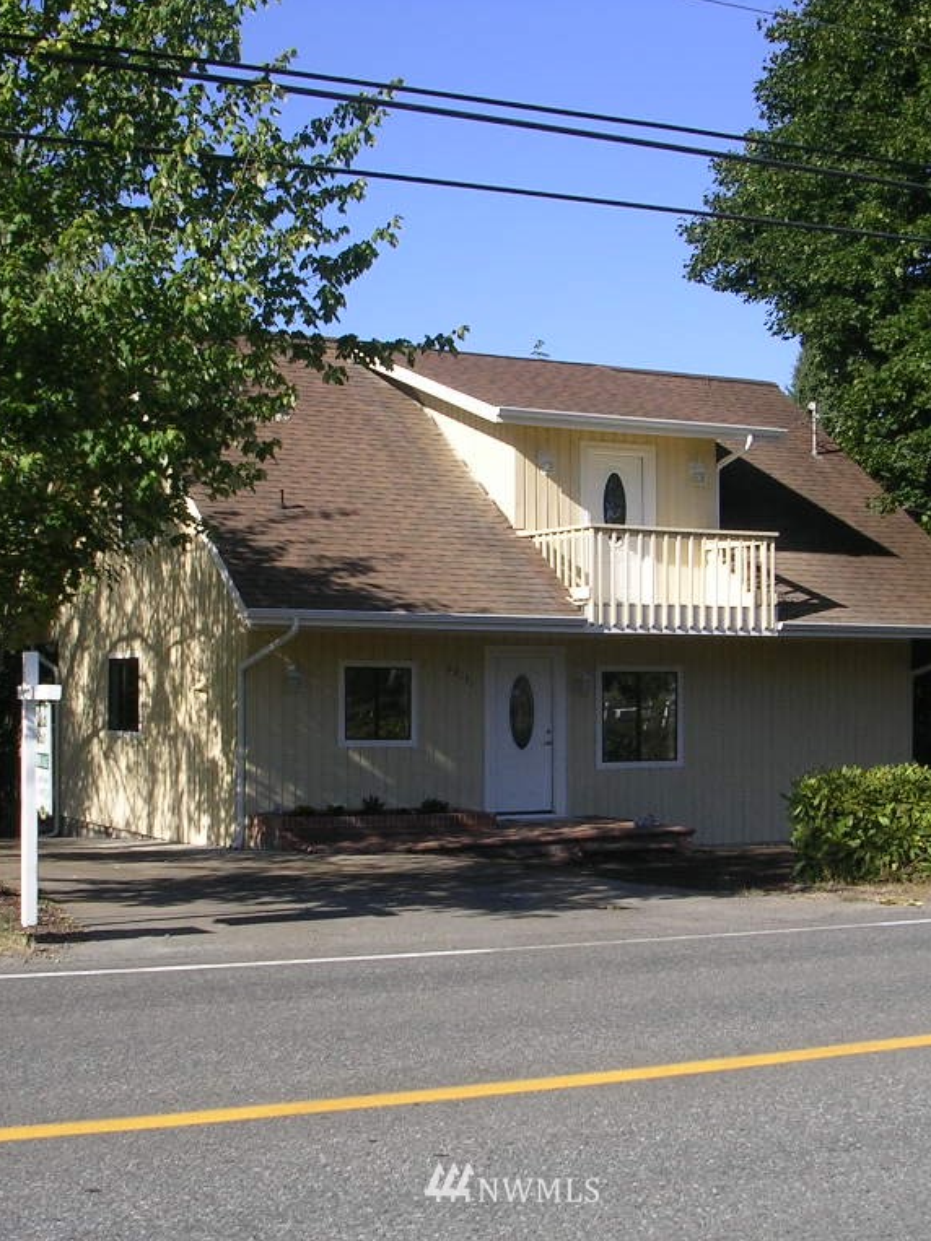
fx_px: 1829
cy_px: 620
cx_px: 516
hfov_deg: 28.5
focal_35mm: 51
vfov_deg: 37.5
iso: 50
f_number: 5.6
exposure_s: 1/238
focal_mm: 5.8
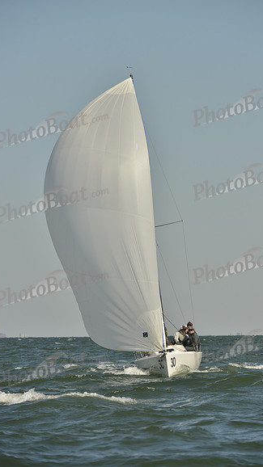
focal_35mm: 263
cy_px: 234
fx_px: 3262
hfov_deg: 4.6
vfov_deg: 8.2
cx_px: 151
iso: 280
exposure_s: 1/1600
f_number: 8
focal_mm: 250
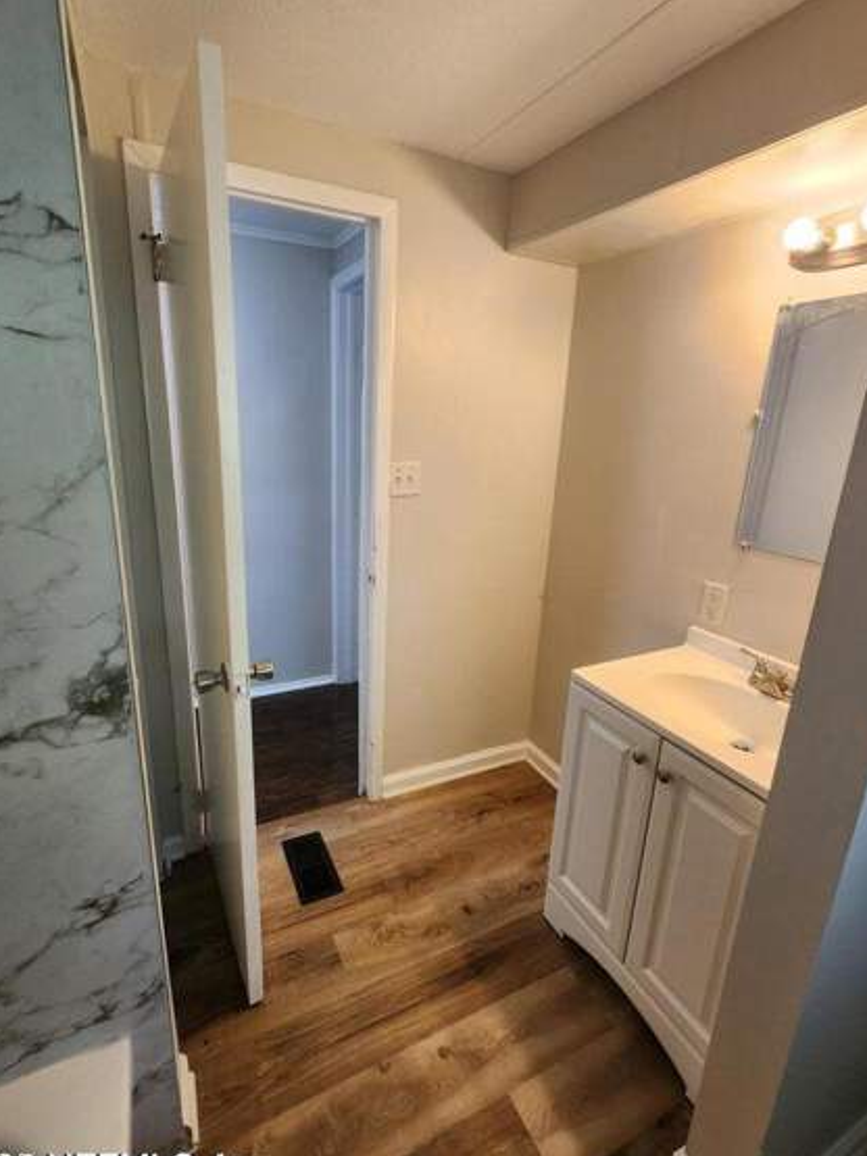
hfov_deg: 81.7
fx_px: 501
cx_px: 421
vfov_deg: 98.2
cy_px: 562
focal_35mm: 15
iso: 160
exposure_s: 1/60
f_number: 2.2
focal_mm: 2.2
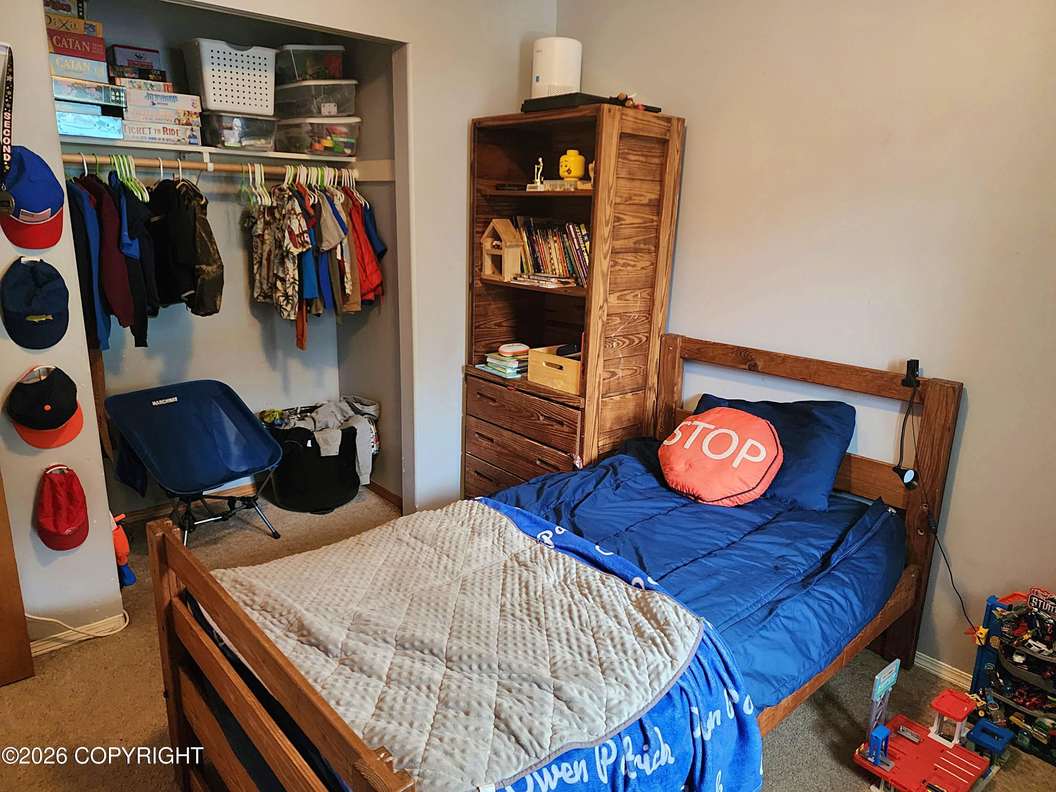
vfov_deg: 58.9
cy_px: 396
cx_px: 528
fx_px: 702
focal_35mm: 23
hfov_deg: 73.9
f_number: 1.8
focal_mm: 6.4
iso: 1000
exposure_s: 1/120
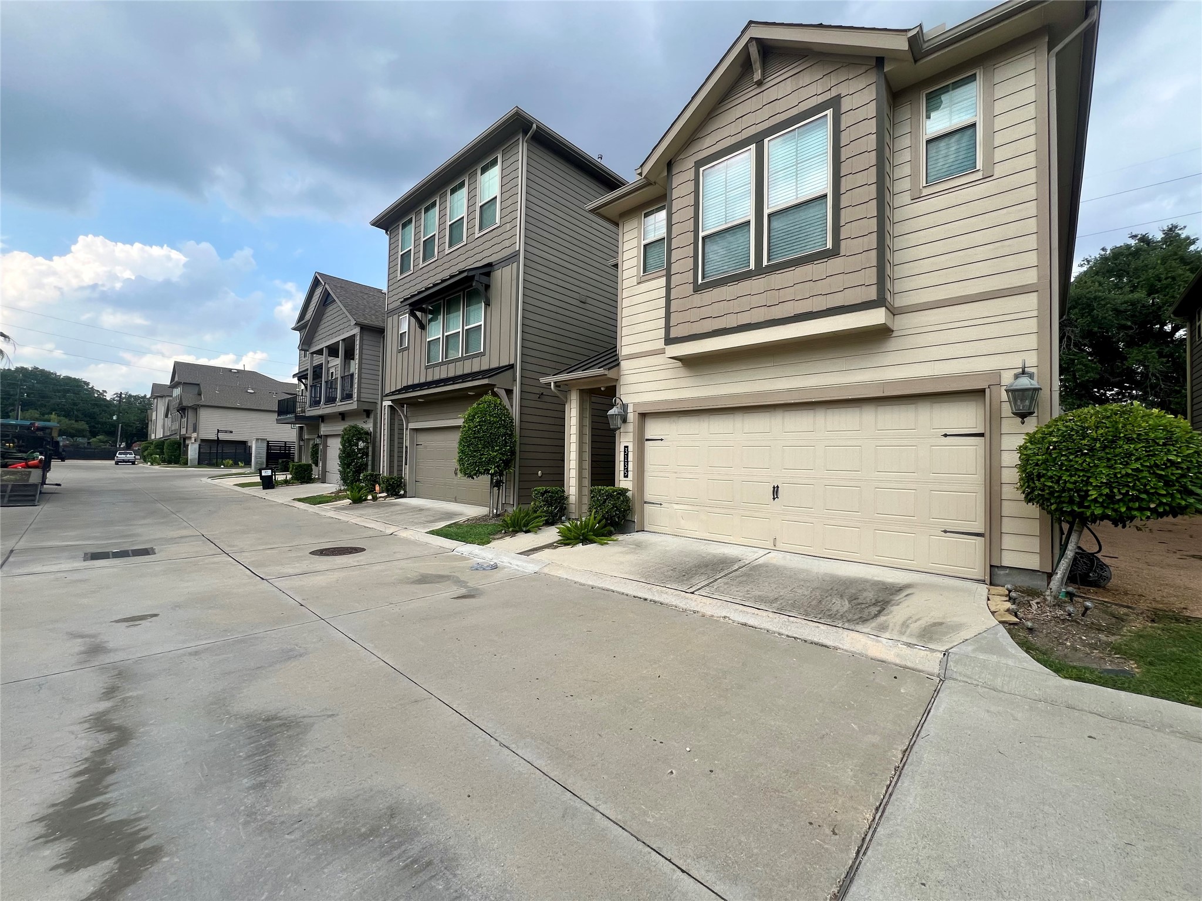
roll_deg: +1.0
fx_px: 451
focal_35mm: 13
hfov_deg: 106.2
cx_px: 601
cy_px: 450
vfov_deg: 89.9
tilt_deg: +2.3
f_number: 1.8
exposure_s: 1/919
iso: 32
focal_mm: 1.57
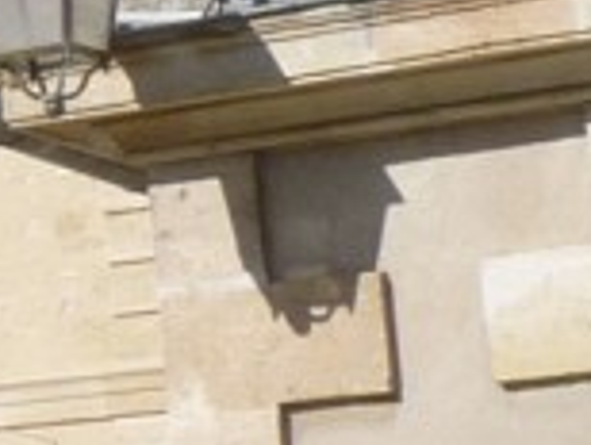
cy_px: -54
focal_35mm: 249
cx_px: -1259
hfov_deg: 7.0
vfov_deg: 6.0
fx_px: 4258
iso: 100
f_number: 7.1
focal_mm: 4.8
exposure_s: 1/400
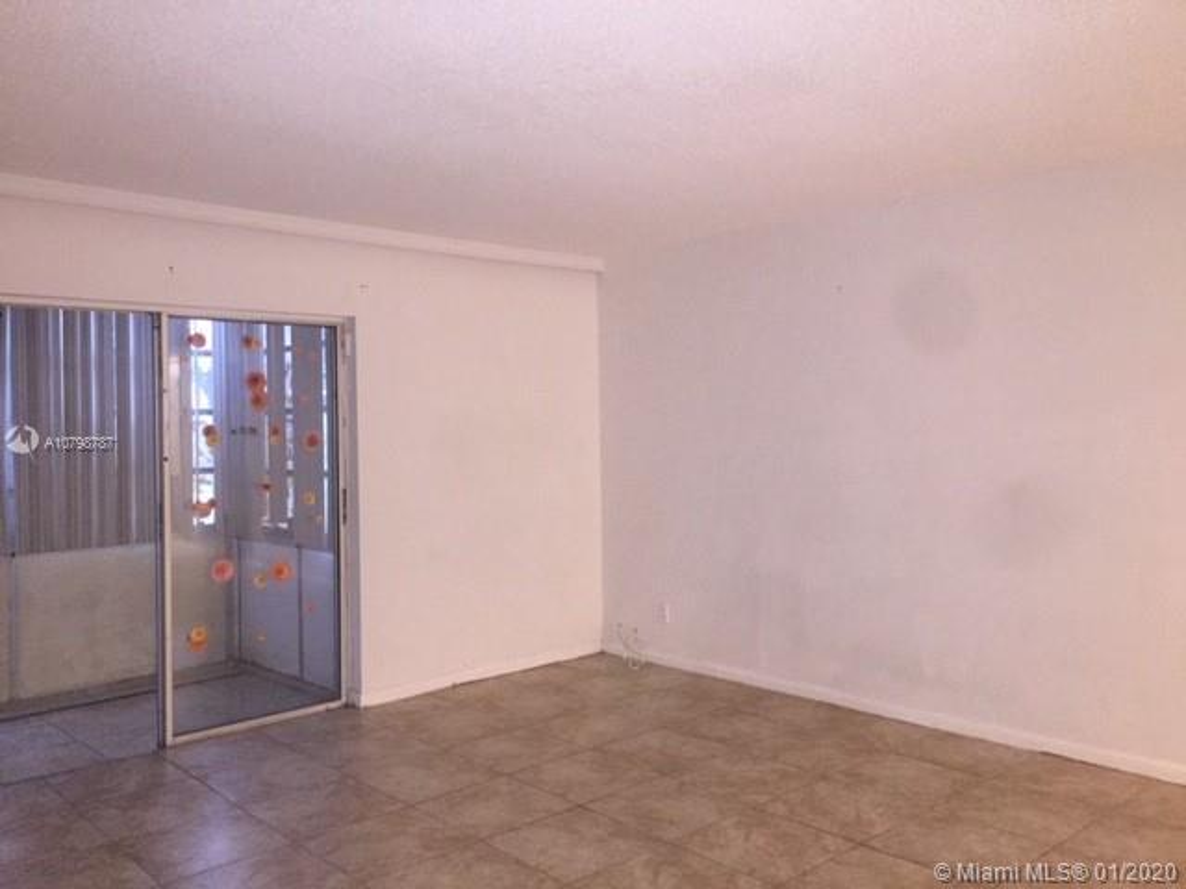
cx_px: 593
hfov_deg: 61.7
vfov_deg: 48.2
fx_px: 994
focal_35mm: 29
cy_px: 444
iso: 320
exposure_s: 1/16
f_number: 2.2
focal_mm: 4.15
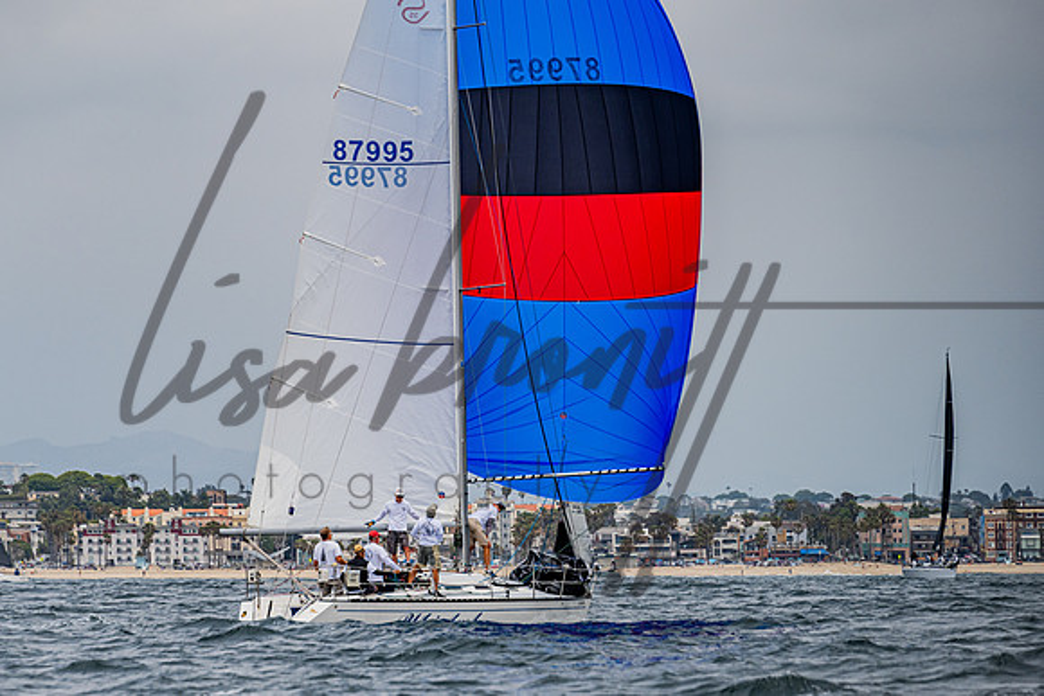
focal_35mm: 267
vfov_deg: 5.1
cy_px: 406
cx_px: 382
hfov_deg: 7.7
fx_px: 7751
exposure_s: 1/1000
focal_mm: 200
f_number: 6.3
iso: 250
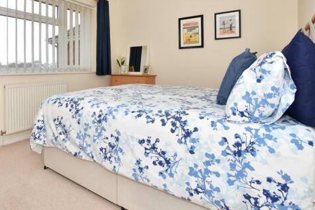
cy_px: 66
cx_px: 121
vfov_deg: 57.7
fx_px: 184
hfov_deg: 80.0
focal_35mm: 21
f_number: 8
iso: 400
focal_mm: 10
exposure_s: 1/250
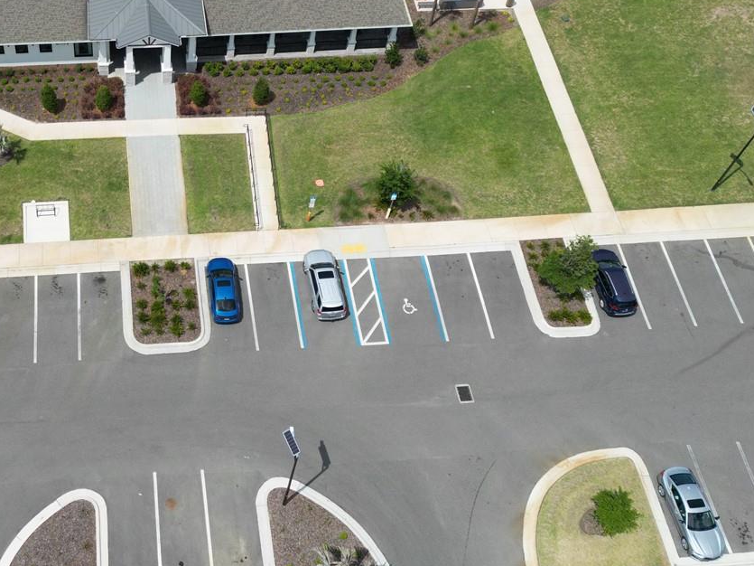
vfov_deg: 31.2
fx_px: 1002
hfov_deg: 39.4
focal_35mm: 46
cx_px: 136
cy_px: 184
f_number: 1.7
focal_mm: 6.72
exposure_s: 1/5000
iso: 150
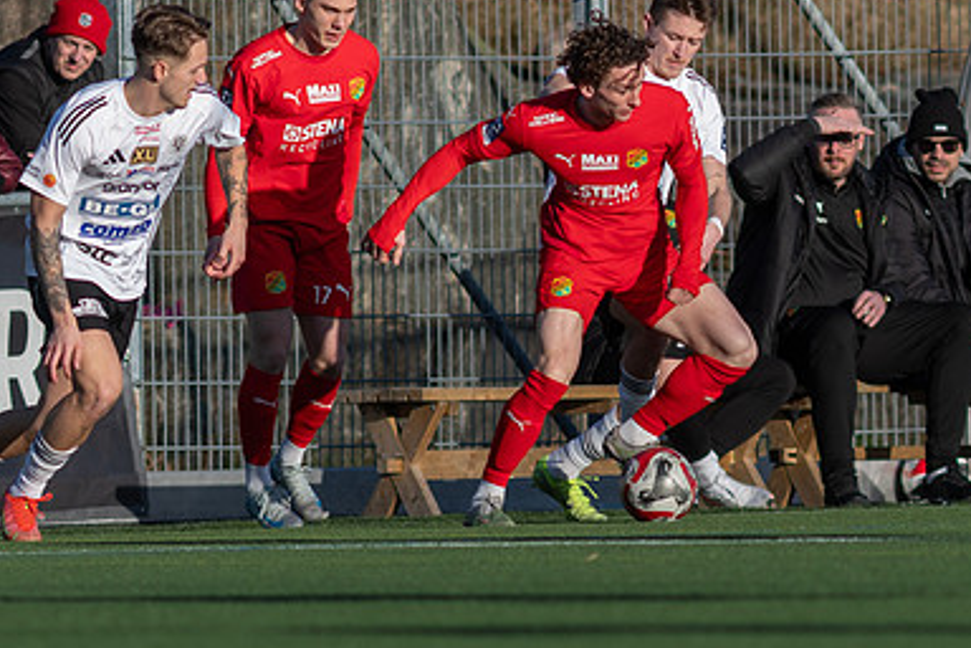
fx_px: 29047
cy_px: 342
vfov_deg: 1.3
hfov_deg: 1.9
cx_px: 566
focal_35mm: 1077
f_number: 3.2
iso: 100
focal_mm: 300
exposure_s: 1/1250
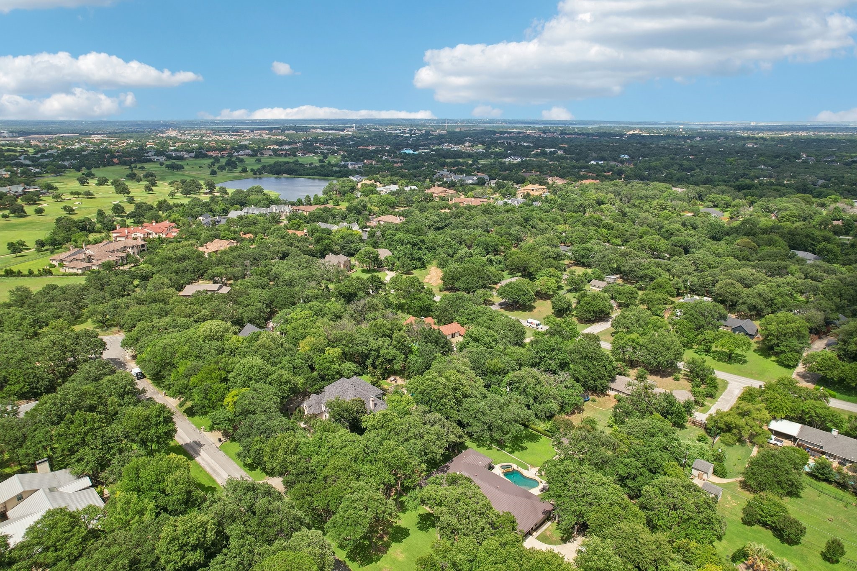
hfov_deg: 78.6
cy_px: 286
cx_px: 428
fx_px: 524
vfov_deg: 57.2
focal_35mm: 22
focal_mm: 8.4
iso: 100
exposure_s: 1/1600
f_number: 2.8
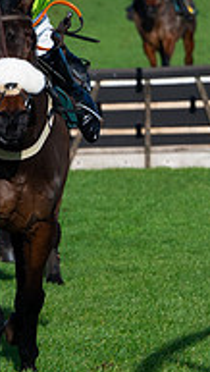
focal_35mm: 623
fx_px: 6148
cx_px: -390
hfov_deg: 1.9
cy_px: 141
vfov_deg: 3.5
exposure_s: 1/5000
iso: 250
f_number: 3.5
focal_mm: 115
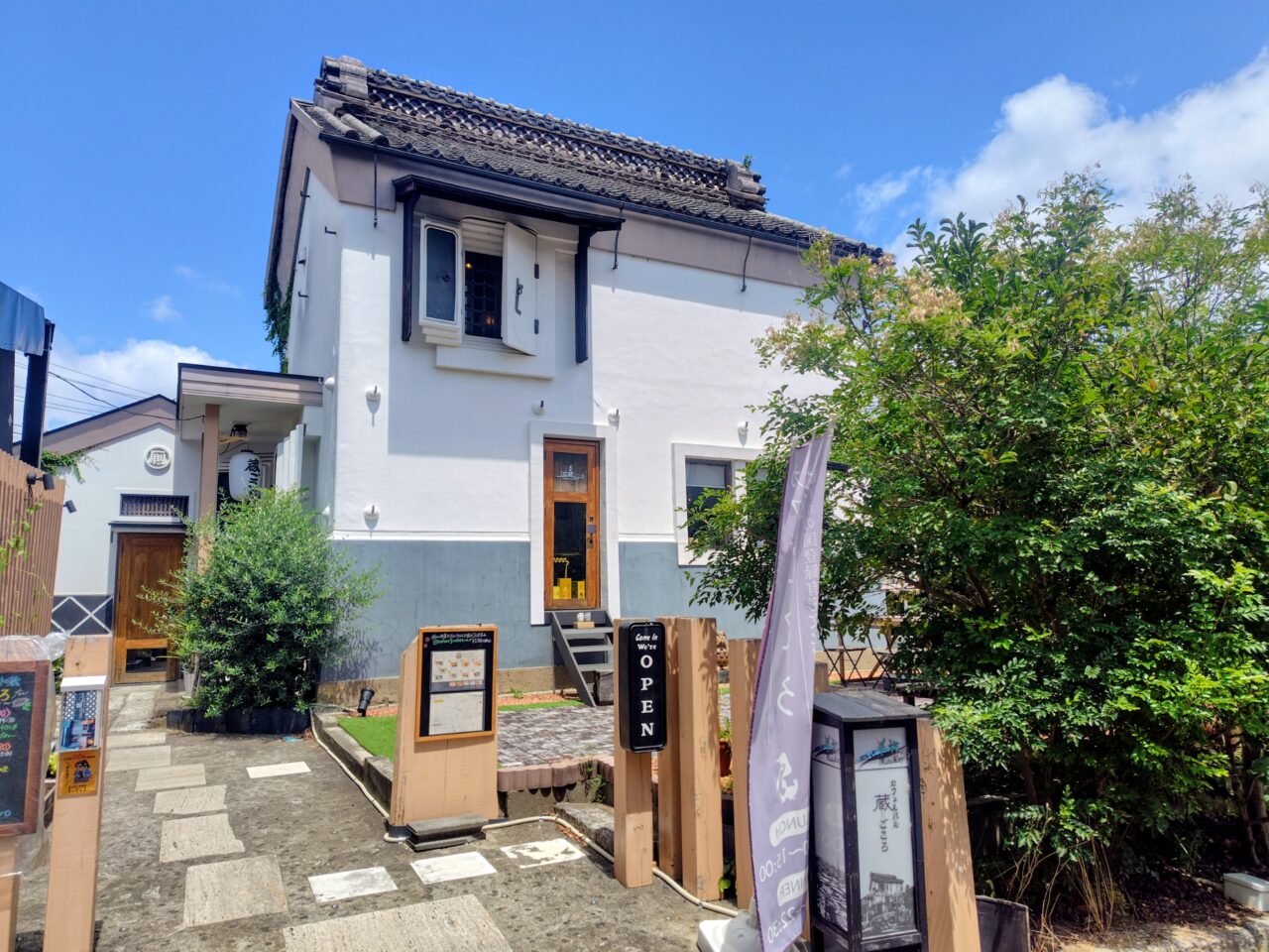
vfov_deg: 58.9
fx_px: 843
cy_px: 476
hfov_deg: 73.9
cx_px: 634
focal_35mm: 23
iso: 50
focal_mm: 5.6
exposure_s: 1/2199
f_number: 1.9
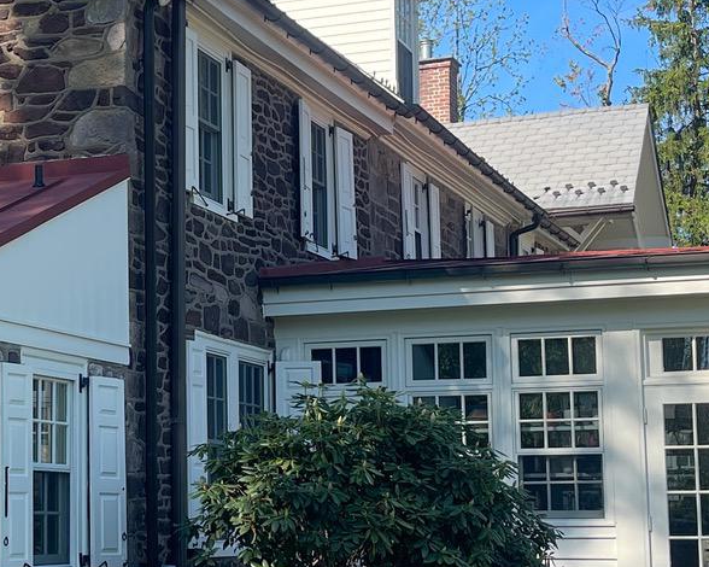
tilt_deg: +7.3
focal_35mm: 85
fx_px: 1783
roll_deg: -0.1
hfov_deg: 22.3
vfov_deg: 18.1
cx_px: 183
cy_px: 290
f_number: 1.6
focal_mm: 5.1
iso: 32
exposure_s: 1/1513
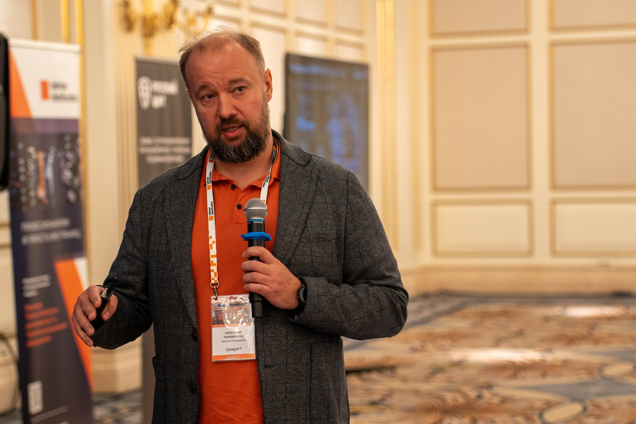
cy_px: 212
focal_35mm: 112
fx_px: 1979
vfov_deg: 12.2
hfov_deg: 18.3
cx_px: 318
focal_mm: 75
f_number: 2.8
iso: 640
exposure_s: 1/200
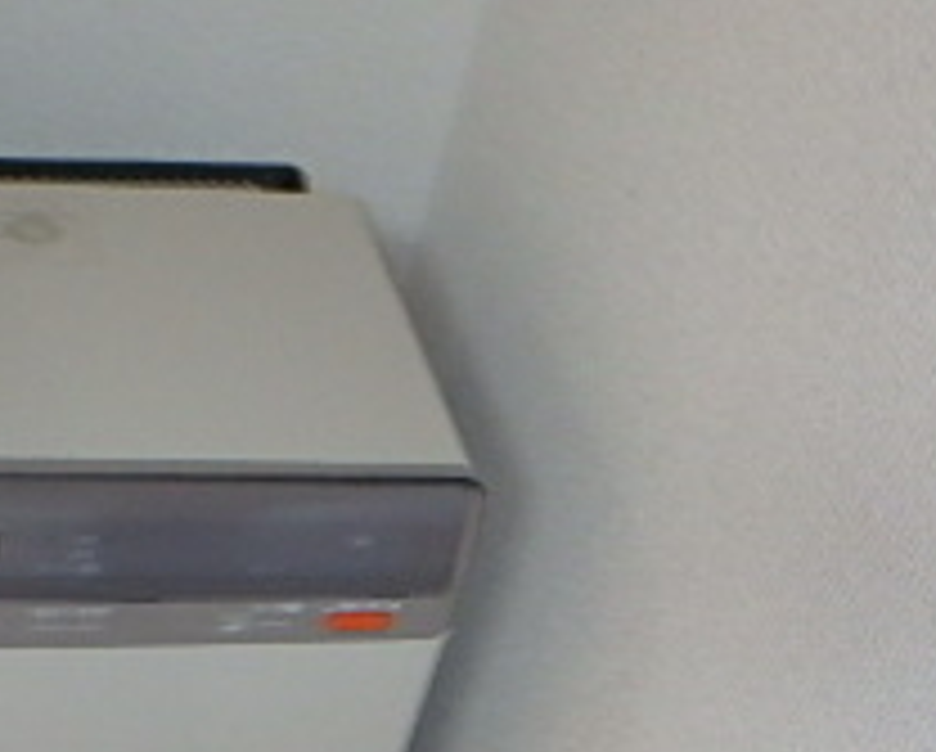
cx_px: -4
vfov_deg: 22.2
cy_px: 932
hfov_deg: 28.1
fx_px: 1748
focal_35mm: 63
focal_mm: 3.7
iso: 400
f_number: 3.5
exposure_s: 1/30
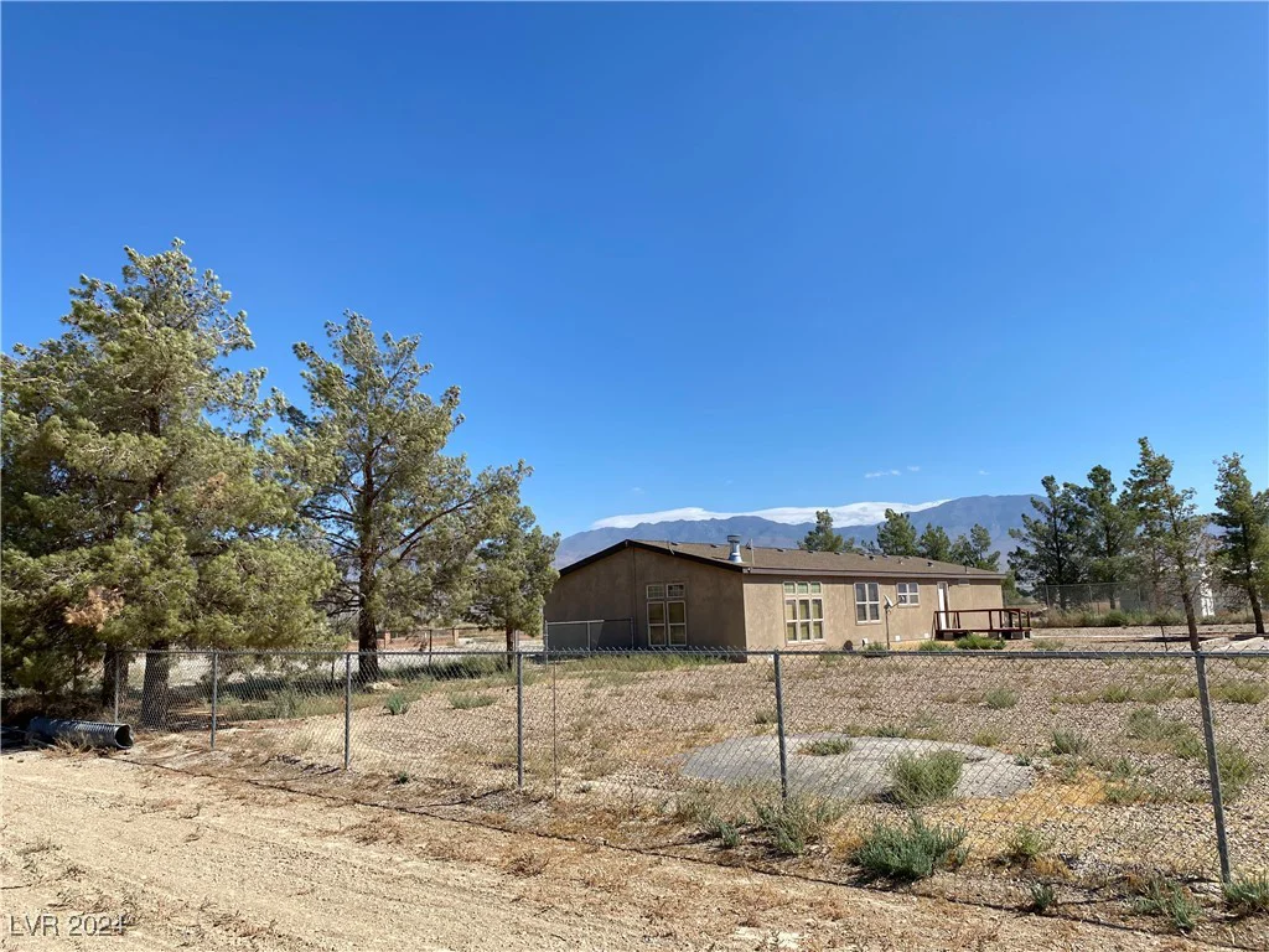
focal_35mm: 26
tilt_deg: +8.4
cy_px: 476
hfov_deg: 67.3
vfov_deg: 53.1
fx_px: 953
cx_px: 634
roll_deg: +2.3
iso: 32
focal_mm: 4.25
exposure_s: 1/3300
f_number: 1.8
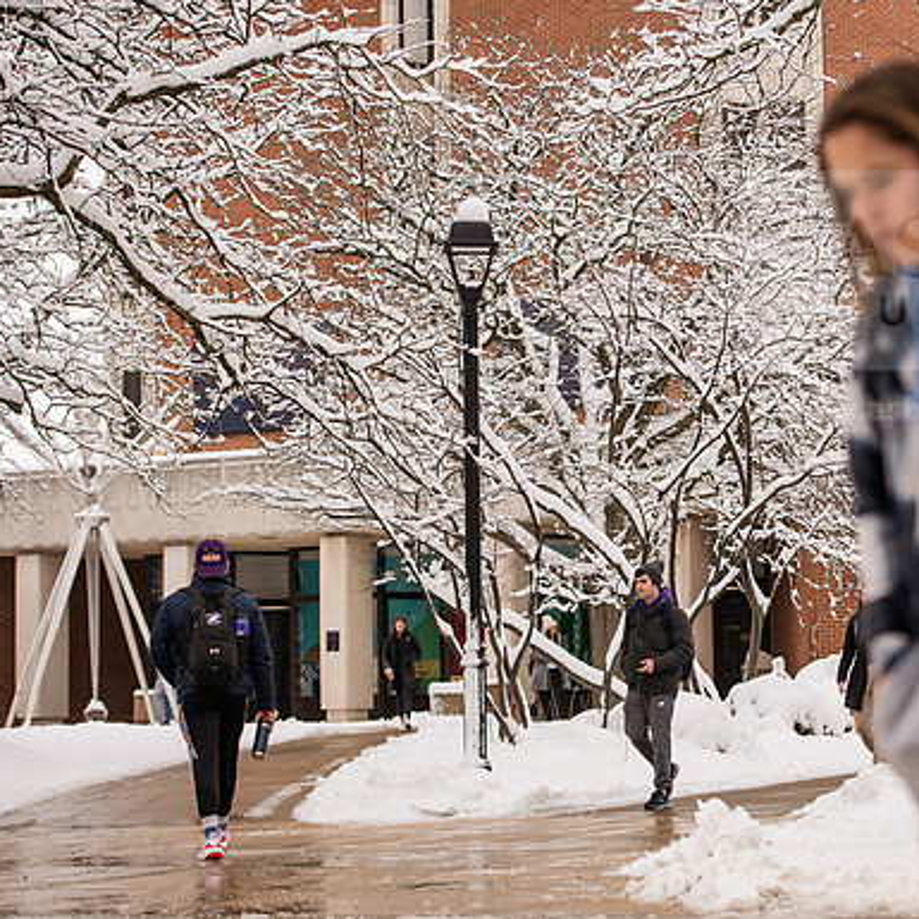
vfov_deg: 17.4
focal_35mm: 100
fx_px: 3004
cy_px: 460
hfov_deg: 17.3
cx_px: 668
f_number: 3.5
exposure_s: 1/500
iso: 160
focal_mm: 78
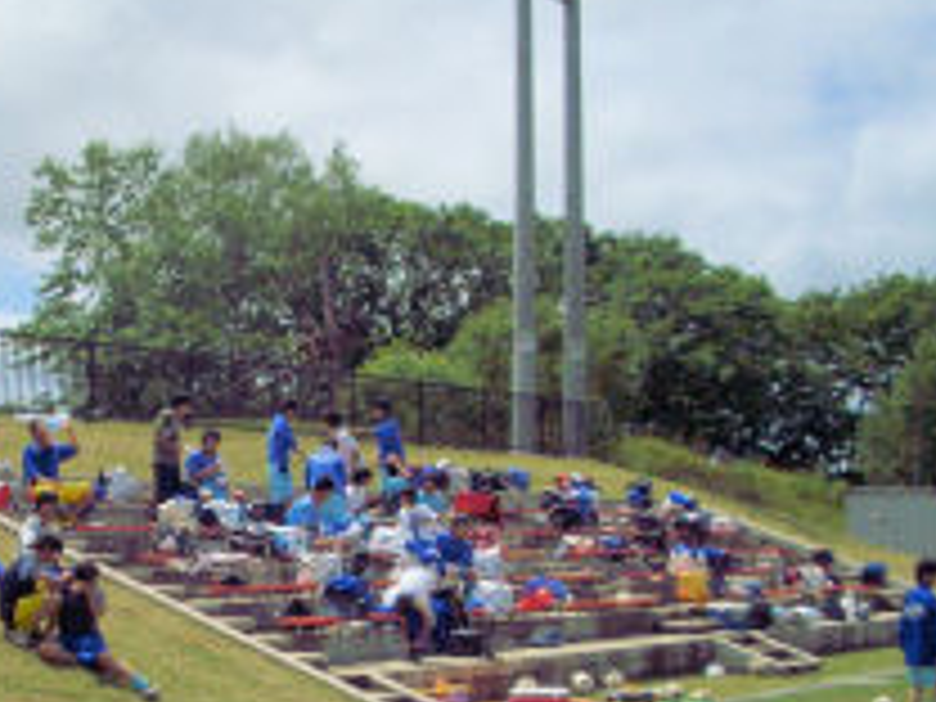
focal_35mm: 71
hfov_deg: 26.8
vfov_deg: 20.7
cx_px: 162
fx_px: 1920
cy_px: 430
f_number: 4.3
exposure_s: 1/2000
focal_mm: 5.8
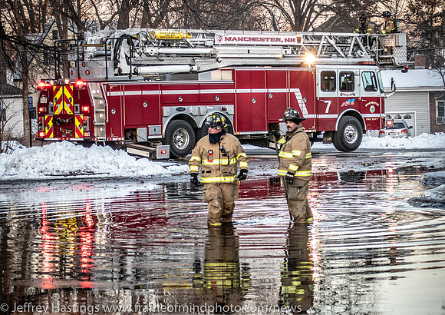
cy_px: 163
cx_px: 343
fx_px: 1604
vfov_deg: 11.2
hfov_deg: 15.7
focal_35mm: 127
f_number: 4.5
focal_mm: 55
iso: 800
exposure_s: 1/200
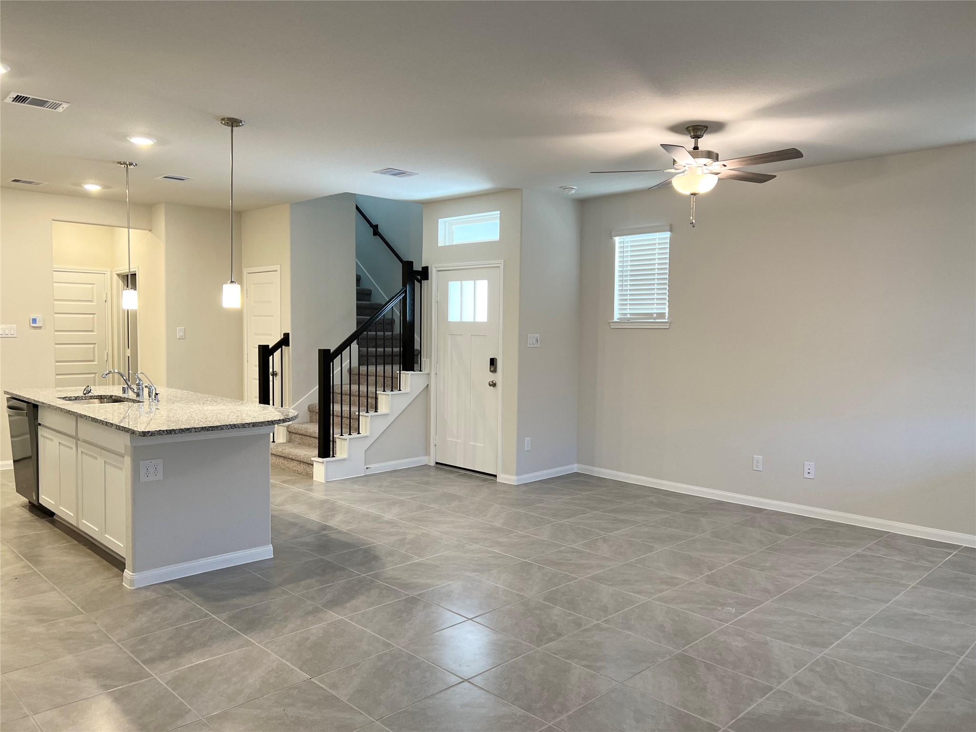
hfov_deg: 67.3
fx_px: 733
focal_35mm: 26
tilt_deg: -4.0
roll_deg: -0.2
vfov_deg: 53.1
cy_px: 366
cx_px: 488
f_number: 1.5
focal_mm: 5.7
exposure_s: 1/60
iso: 80
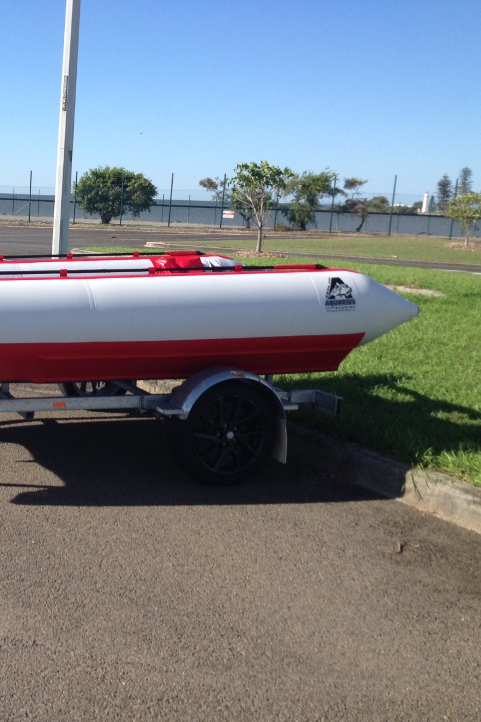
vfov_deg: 40.3
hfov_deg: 26.4
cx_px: 31
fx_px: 982
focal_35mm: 49
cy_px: 362
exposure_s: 1/1493
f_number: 2.4
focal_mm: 4.28
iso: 64
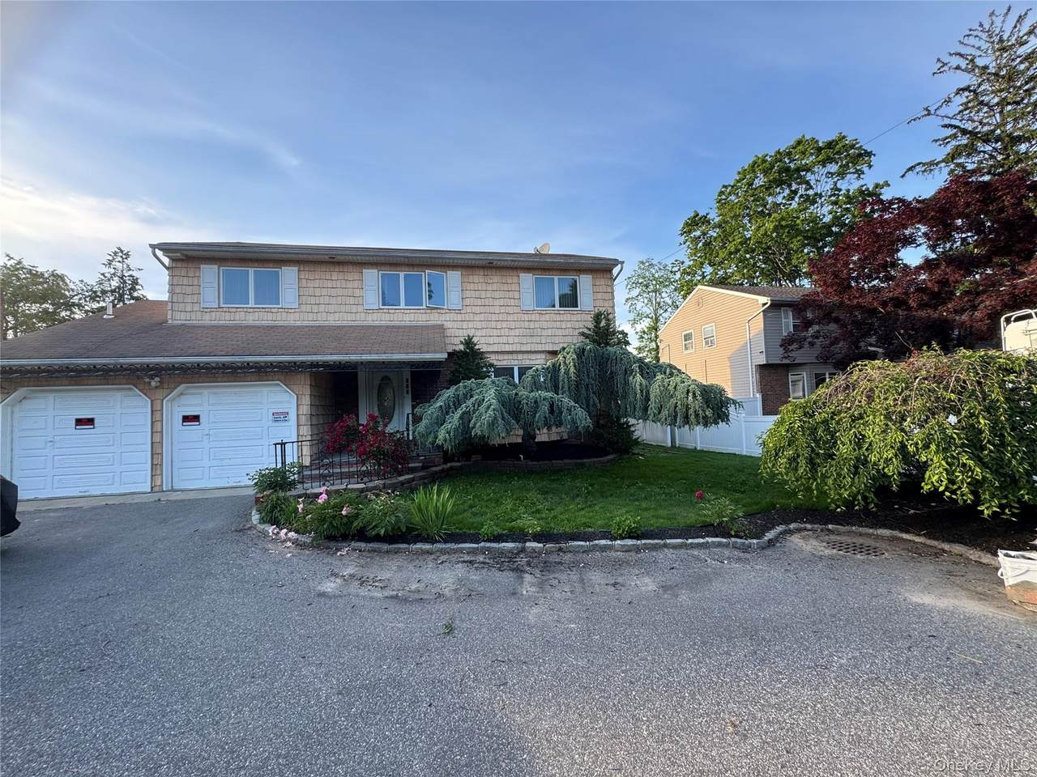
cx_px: 518
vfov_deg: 85.7
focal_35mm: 14
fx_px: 419
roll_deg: +2.4
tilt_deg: +2.7
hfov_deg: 102.1
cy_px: 388
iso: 40
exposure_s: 1/254
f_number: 2.2
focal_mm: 2.22
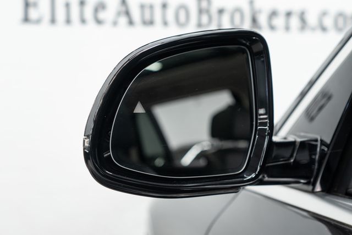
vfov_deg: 31.9
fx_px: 411
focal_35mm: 42
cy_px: 118
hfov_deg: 46.4
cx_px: 176
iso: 320
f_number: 3.2
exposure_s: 1/40
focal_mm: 28
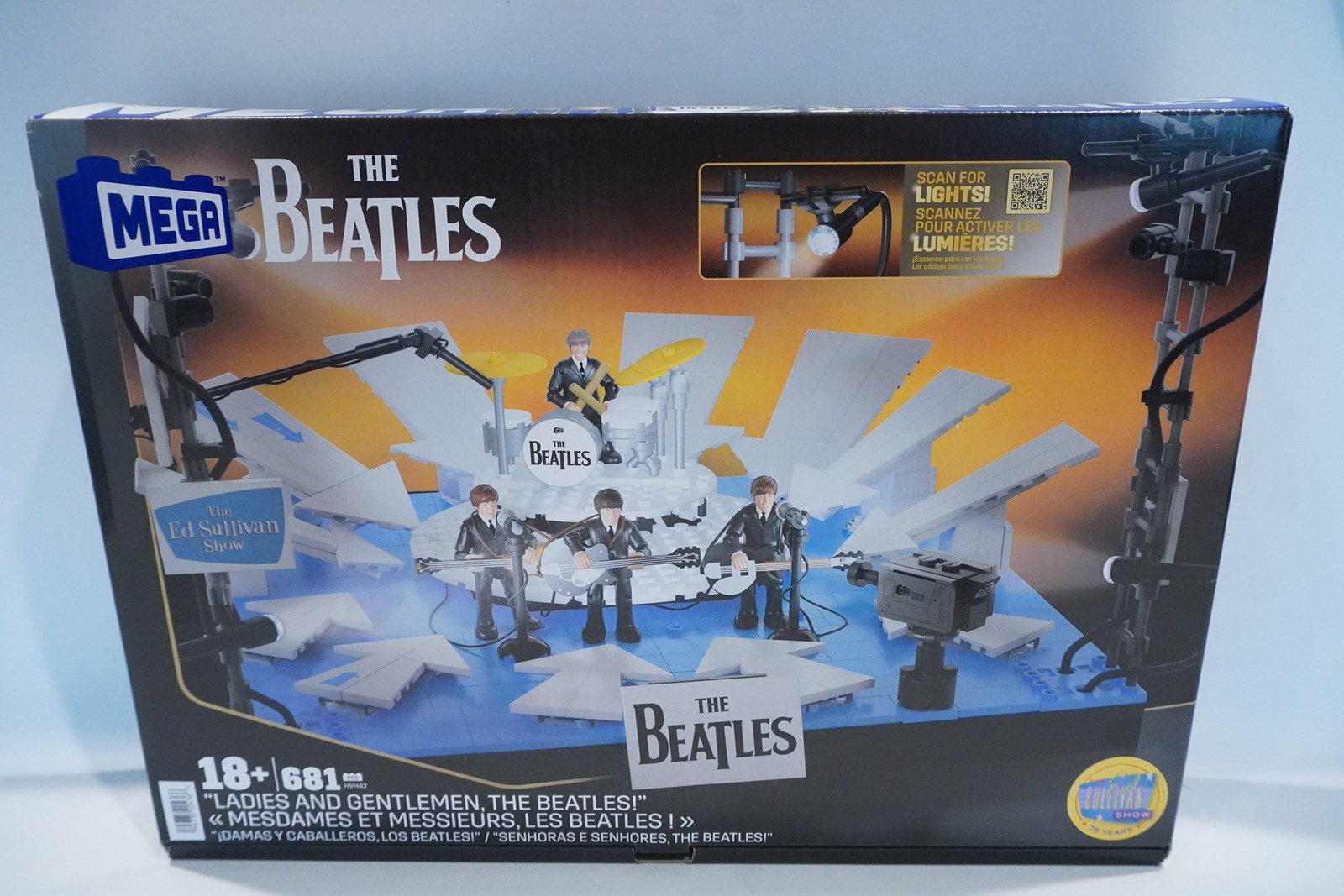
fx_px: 1176
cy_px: 448
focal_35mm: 32
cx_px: 672
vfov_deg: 41.7
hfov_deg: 59.5
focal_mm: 21
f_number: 7.1
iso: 6400
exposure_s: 1/30
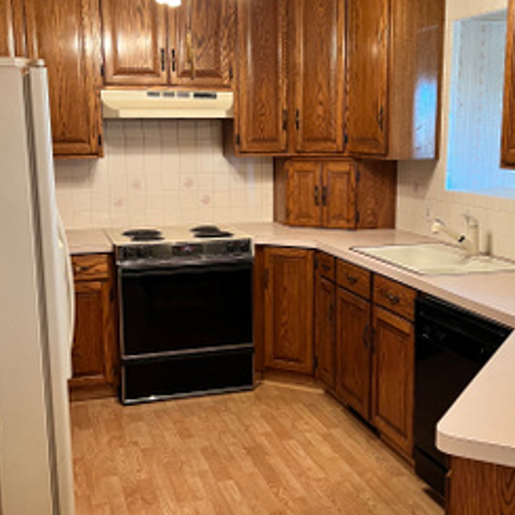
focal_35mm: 45
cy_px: 265
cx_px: 286
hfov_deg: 37.5
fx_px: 757
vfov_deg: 37.5
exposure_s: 1/60
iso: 200
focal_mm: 5.7
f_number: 1.5
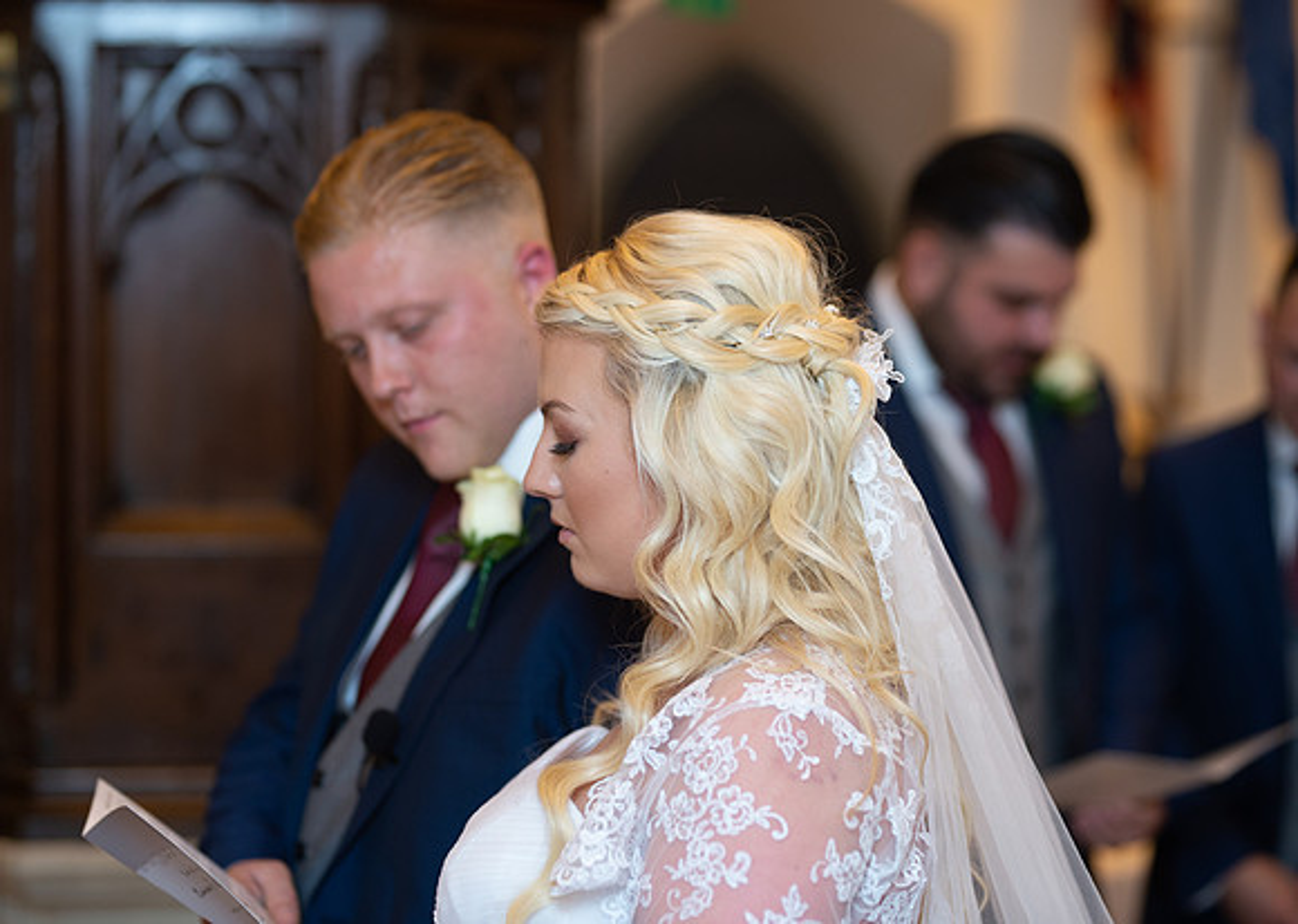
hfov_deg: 22.4
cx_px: 603
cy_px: 462
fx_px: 3277
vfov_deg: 16.1
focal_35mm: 89
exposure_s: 1/160
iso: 800
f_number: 2
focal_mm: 85
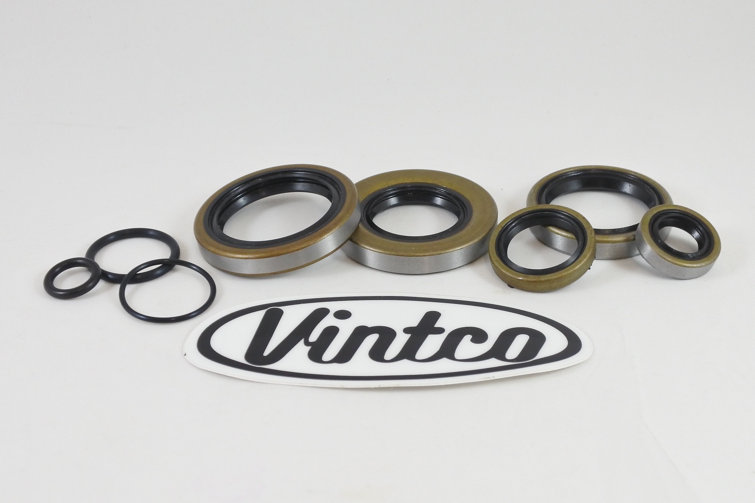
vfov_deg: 28.6
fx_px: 986
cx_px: 385
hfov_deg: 41.9
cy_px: 253
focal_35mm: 47
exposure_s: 1/125
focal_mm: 16.8
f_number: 4.5
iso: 450
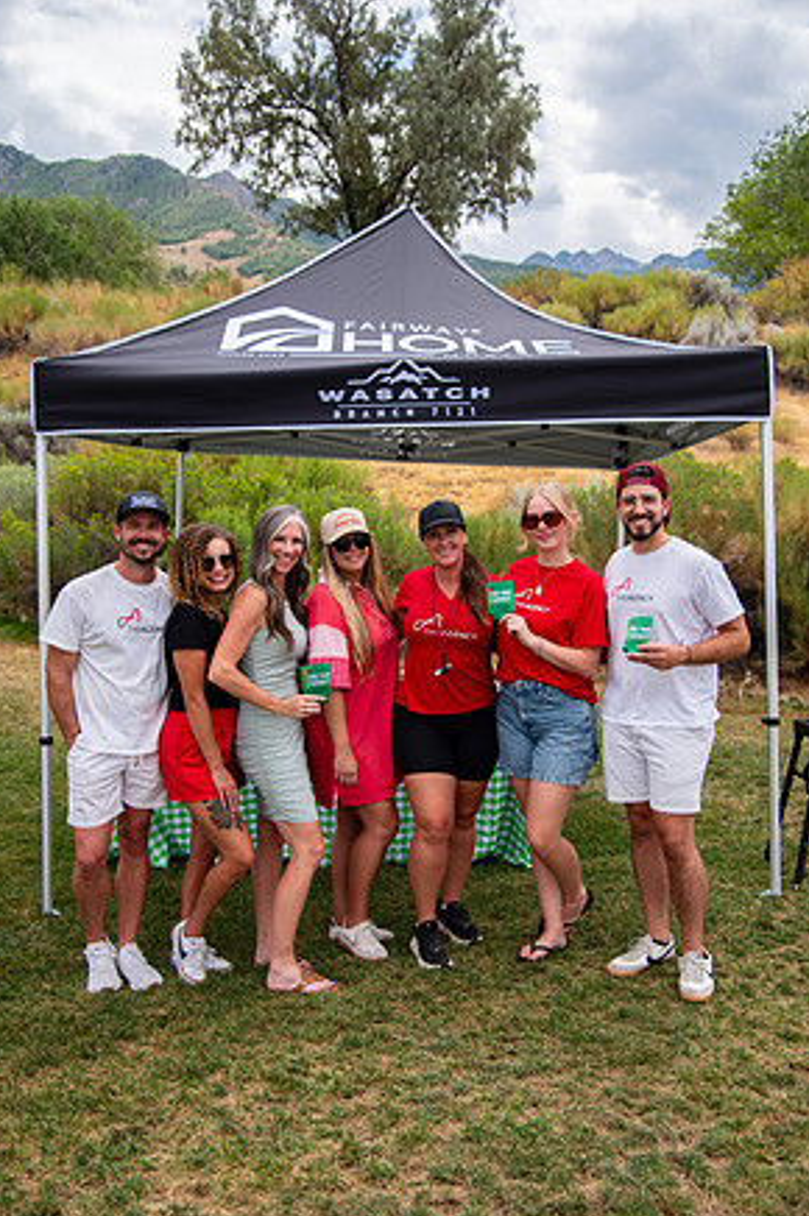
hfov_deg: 41.1
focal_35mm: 32
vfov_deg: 58.8
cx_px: 398
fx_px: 1080
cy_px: 602
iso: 200
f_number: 4
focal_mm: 31
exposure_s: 1/1600
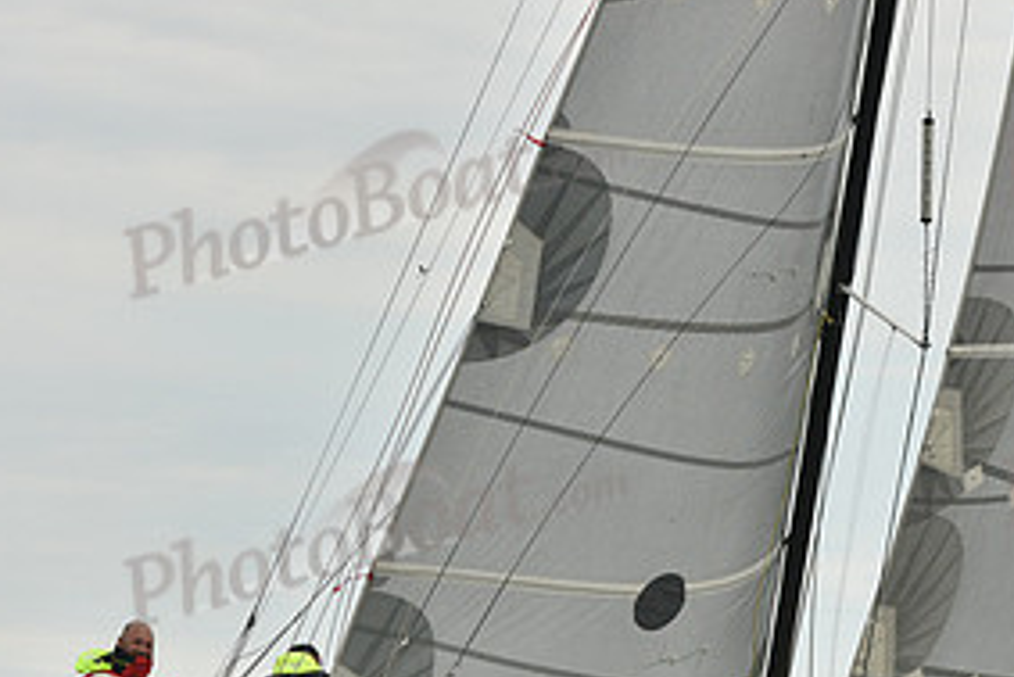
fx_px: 5777
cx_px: 817
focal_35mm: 205
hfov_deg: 10.0
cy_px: 672
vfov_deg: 6.7
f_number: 9
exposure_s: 1/1250
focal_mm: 100
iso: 320
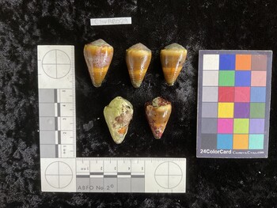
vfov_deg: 48.3
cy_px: 104
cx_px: 138
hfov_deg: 61.6
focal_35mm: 29
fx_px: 232
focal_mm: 3
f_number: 1.8
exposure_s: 1/60
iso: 160
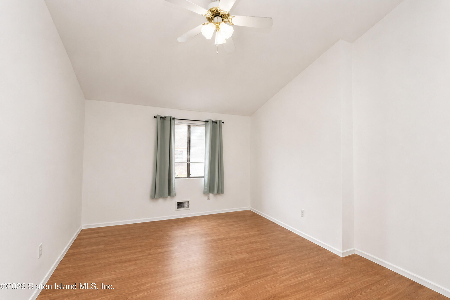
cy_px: 150
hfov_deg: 100.4
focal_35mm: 15
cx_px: 225
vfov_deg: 77.3
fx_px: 187
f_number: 8
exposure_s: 1/100
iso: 500
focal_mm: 10
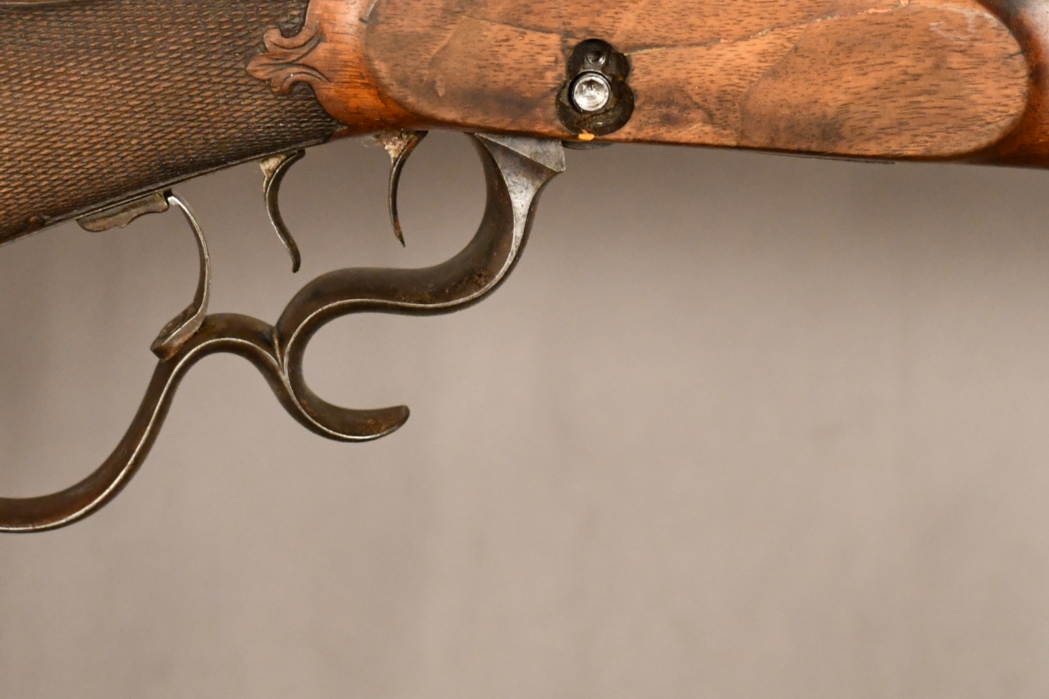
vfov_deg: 8.7
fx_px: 4574
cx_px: 499
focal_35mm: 157
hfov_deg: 13.1
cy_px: 173
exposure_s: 1/250
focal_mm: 60
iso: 2500
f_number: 3.2
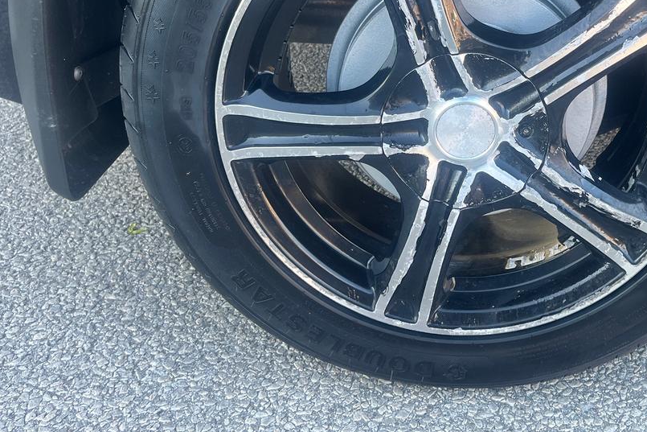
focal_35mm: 43
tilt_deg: -26.3
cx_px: 475
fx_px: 773
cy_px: 121
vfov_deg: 30.8
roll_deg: -3.5
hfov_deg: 44.1
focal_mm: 5.1
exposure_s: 1/122
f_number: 1.6
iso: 64
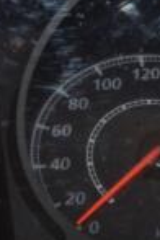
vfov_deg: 7.5
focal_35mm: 276
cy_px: 118
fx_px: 1840
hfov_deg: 4.9
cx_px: -96
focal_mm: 45
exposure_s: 1/60
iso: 800
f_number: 32
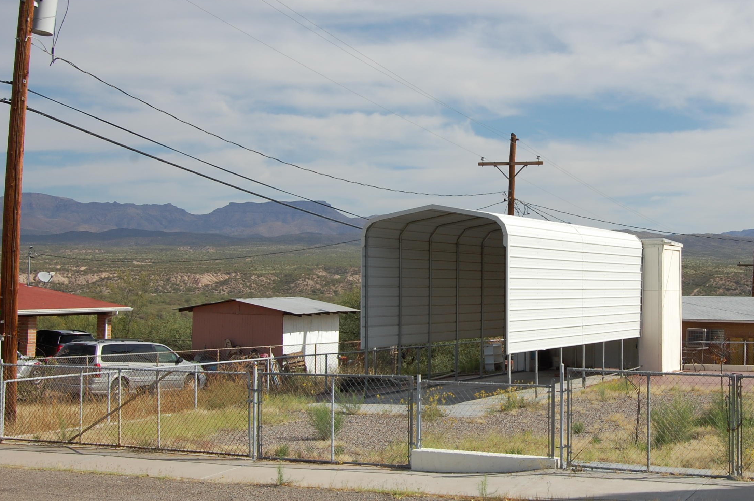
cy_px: 218
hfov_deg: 37.1
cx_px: 509
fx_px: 1109
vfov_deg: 25.4
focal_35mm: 53
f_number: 11
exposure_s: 1/400
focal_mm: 26
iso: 200
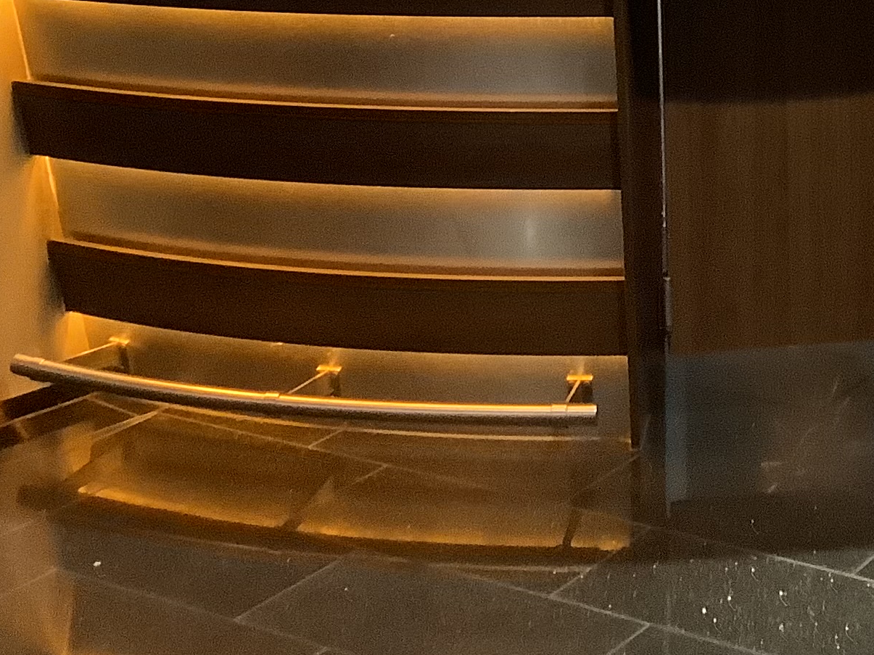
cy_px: -182
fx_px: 2120
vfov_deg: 16.6
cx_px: 820
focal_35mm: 84
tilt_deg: -5.0
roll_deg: +0.0
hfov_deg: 22.6
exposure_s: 1/24
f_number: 2.4
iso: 640
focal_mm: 3.3
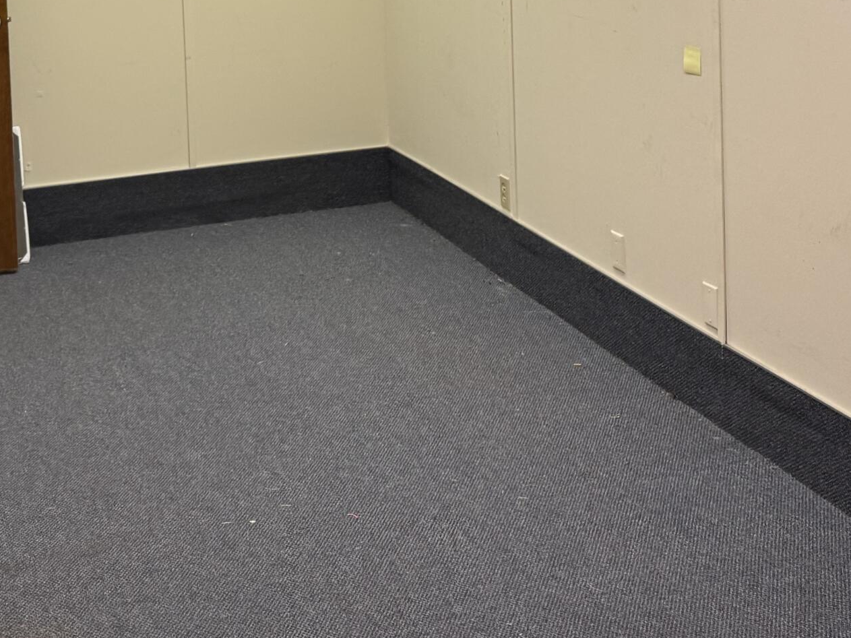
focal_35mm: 57
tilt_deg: -4.4
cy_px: -103
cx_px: 274
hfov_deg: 33.4
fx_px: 1401
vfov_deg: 23.7
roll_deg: +2.8
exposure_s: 1/120
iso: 200
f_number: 1.78
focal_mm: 6.76
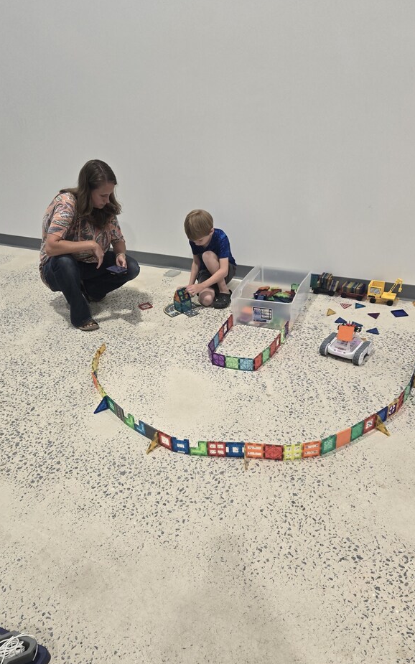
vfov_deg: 68.4
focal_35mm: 27
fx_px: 489
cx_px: 192
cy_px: 347
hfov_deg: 46.0
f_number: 1.8
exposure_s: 1/120
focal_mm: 5.4
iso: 80
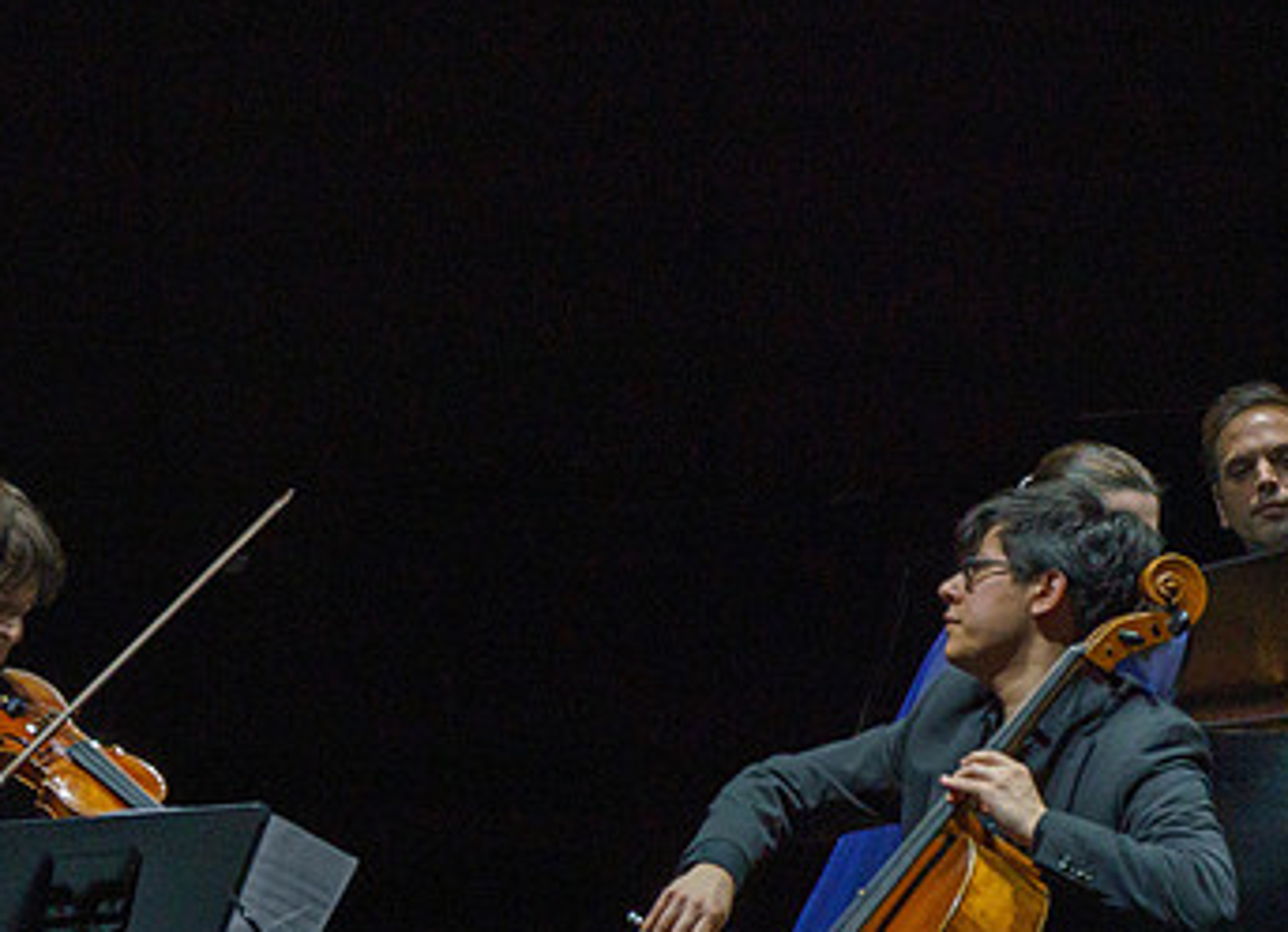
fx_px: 17889
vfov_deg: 3.0
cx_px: 263
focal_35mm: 487
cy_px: 842
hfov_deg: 4.1
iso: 4000
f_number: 11
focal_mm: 253
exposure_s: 1/250
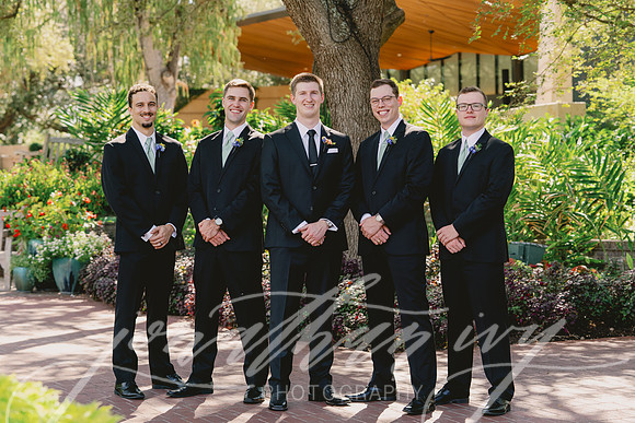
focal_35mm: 83
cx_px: 318
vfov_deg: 16.5
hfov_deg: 24.5
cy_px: 212
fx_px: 1464
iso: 400
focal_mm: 83
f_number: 4.5
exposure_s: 1/400
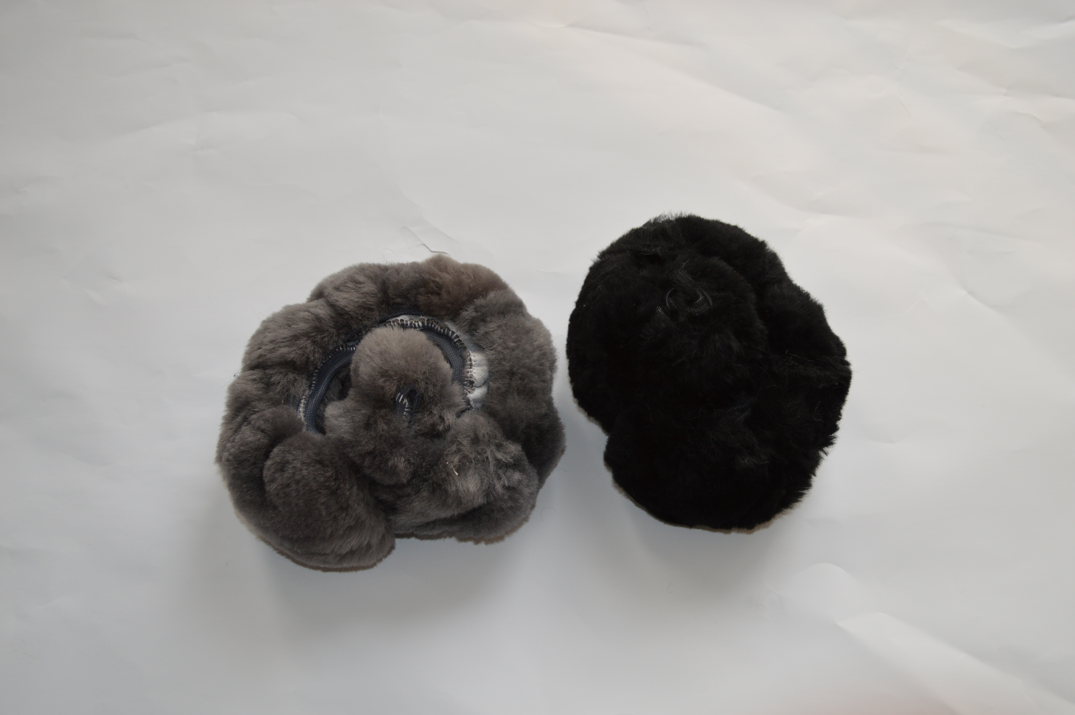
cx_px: 538
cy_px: 358
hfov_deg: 46.4
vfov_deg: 31.8
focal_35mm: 42
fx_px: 1253
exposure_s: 1/100
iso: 400
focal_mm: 28
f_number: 4.5
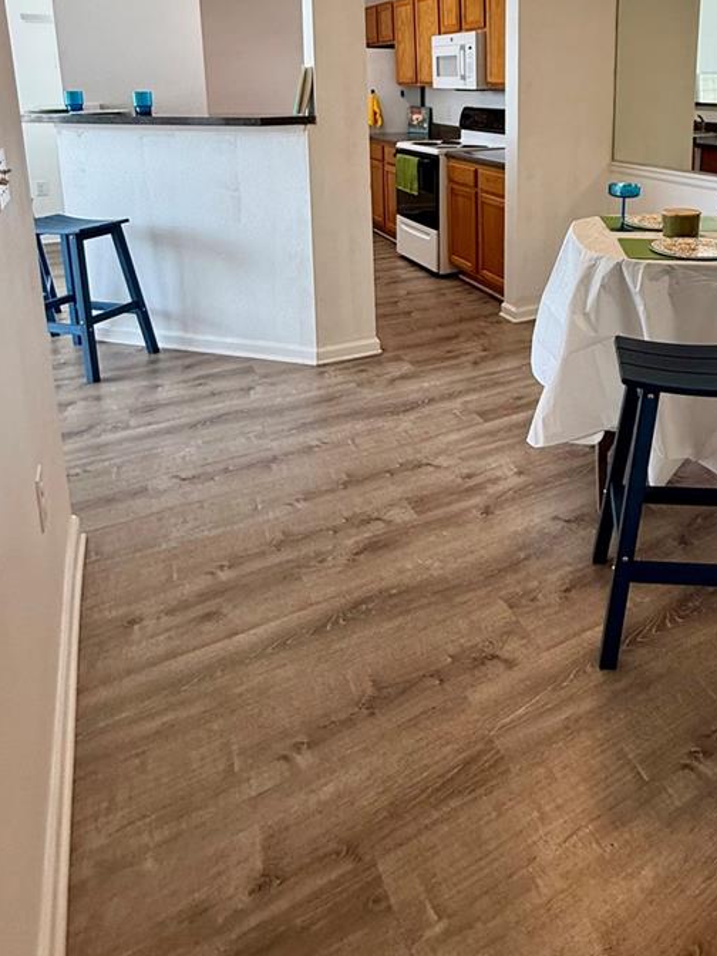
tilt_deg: -11.6
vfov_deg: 64.8
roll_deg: -1.6
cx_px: 524
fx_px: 690
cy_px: 228
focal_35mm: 25
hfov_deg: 52.8
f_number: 2.2
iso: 125
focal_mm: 2.22
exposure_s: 1/120
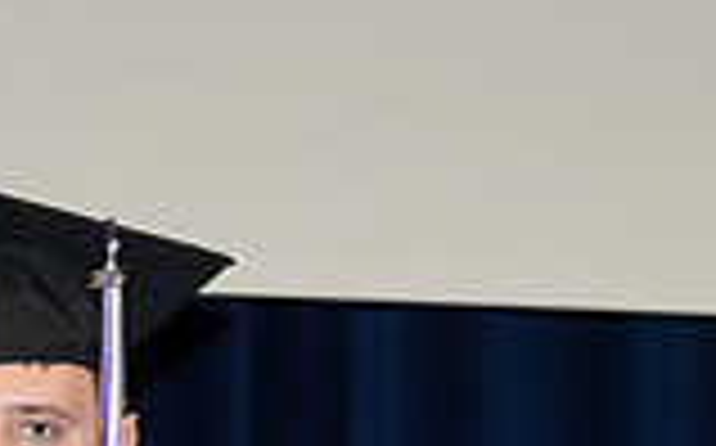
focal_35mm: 450
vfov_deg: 2.9
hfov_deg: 4.7
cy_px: 964
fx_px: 8772
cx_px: 548
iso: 640
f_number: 5.6
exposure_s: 1/80
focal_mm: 104
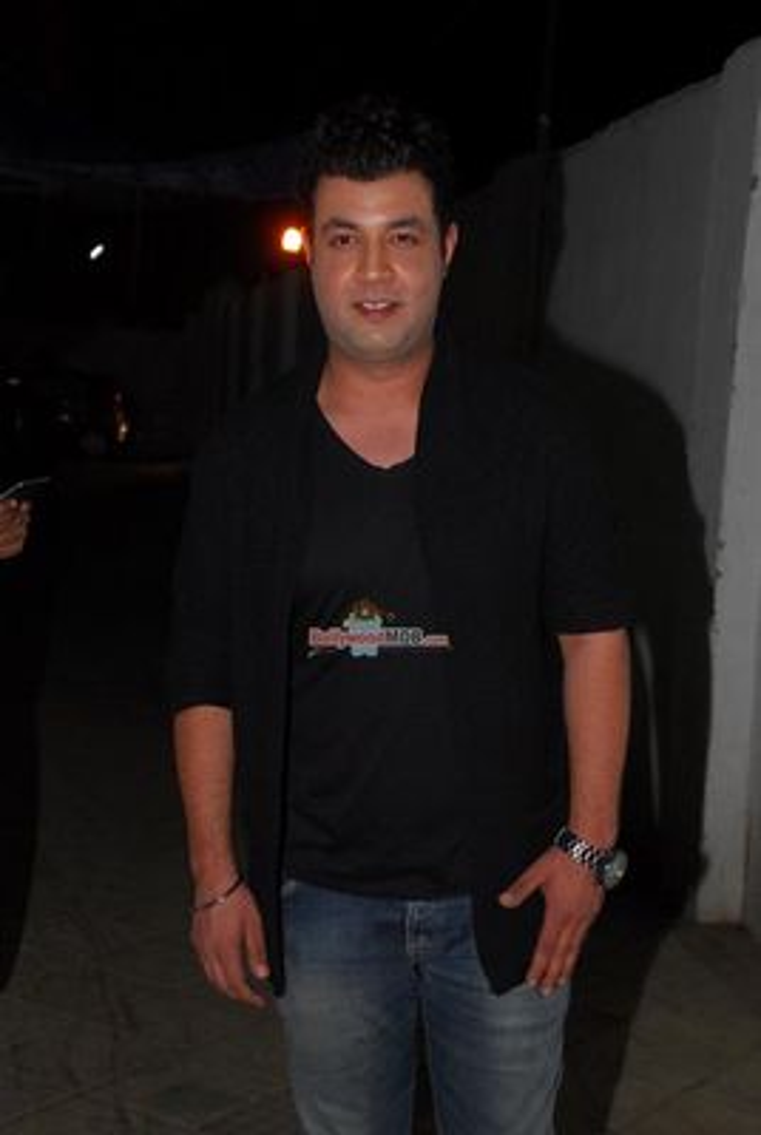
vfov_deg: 33.4
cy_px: 568
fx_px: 1896
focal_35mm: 60
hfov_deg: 22.7
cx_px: 380
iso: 640
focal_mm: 40
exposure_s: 1/125
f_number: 5
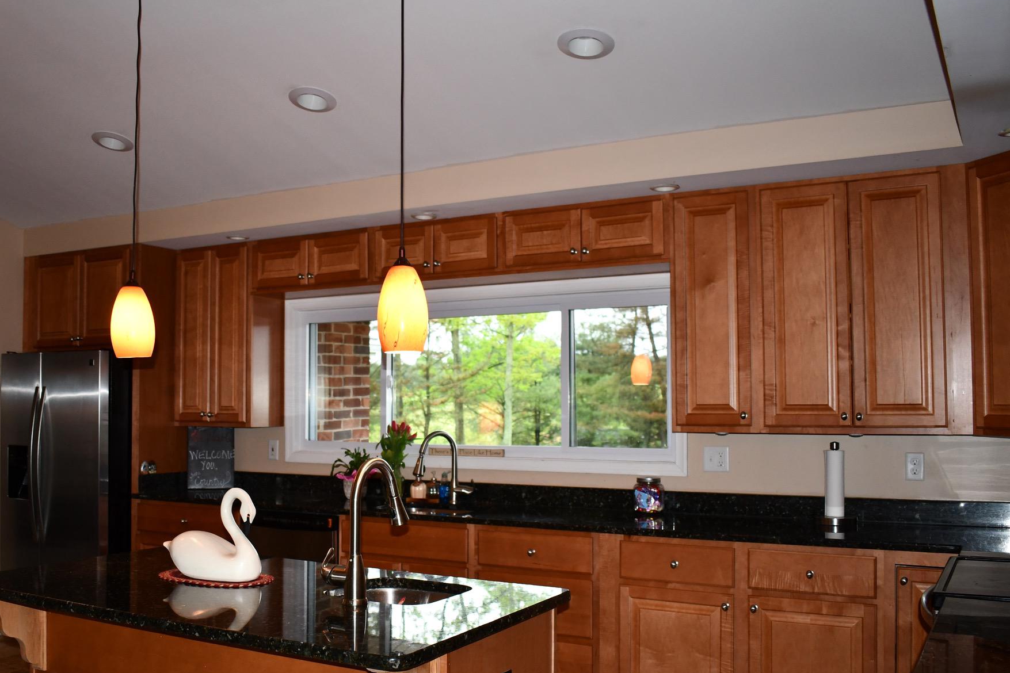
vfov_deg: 37.8
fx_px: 982
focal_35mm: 35
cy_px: 365
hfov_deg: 54.2
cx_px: 433
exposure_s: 1/60
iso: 720
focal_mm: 20
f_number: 3.5
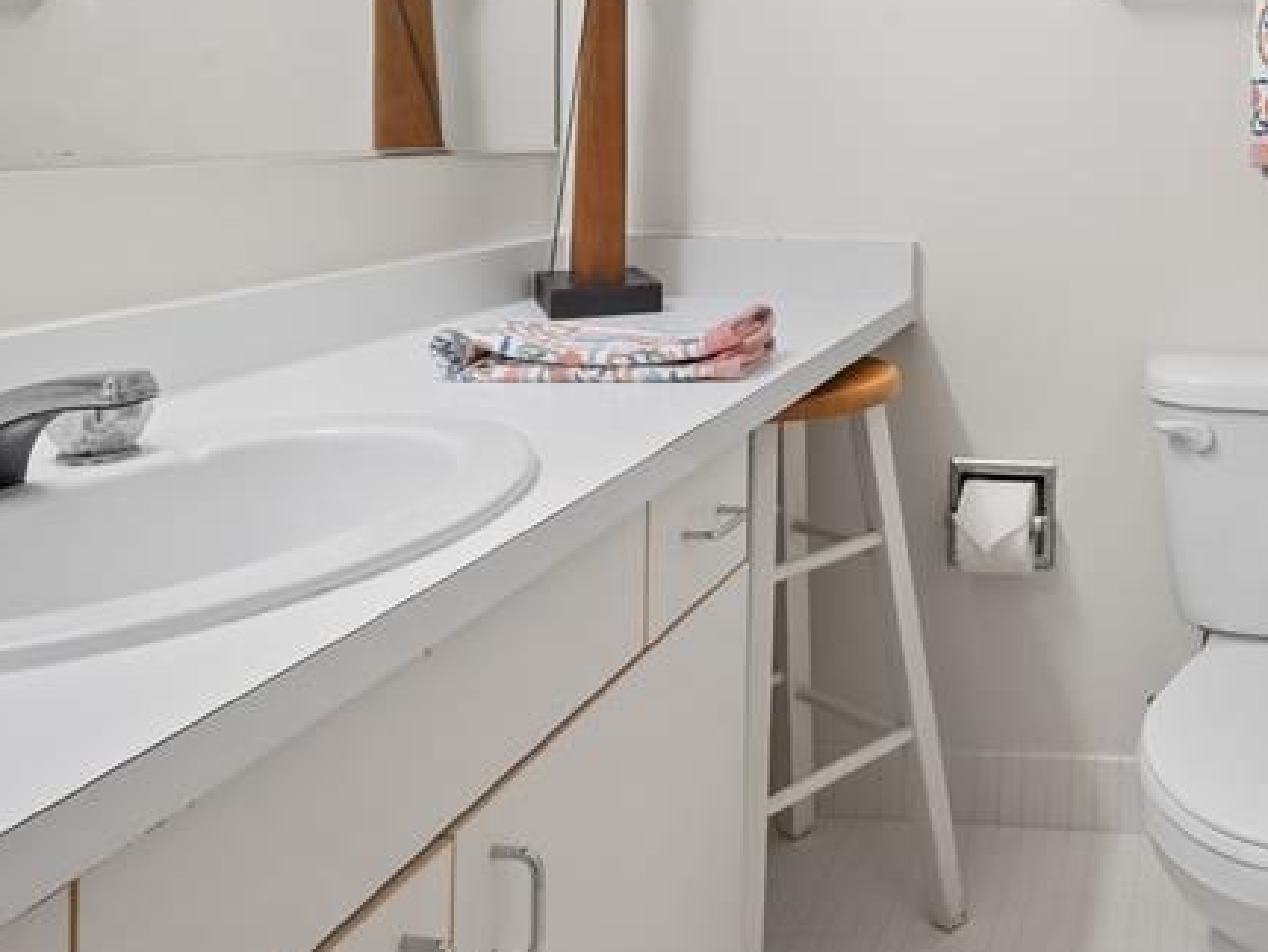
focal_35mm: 32
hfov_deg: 49.8
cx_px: 1165
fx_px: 1173
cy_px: 208
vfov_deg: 42.5
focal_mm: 14
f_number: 11
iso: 100
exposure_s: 1.3
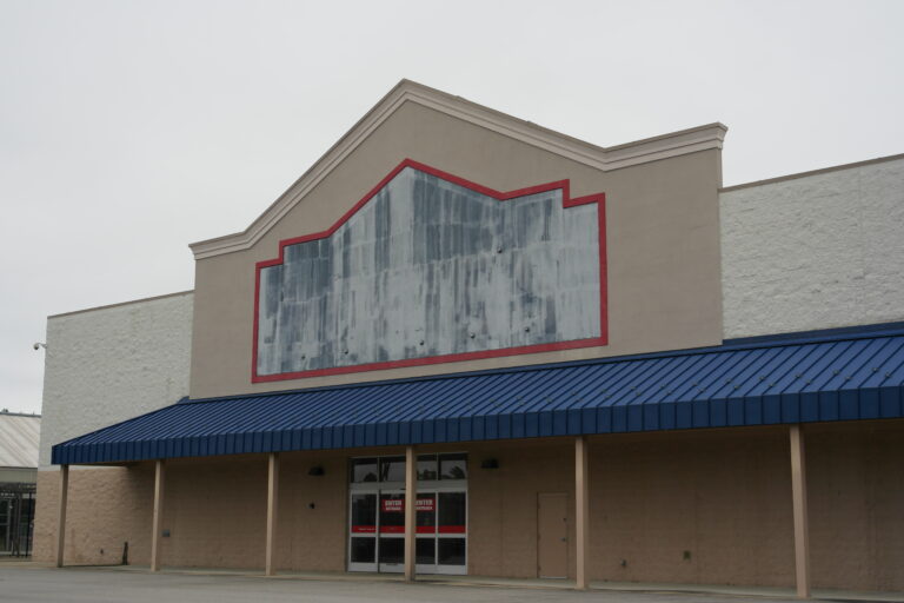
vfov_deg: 27.5
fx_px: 1230
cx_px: 452
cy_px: 302
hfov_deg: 40.3
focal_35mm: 49
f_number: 5
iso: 200
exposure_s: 1/320
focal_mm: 32
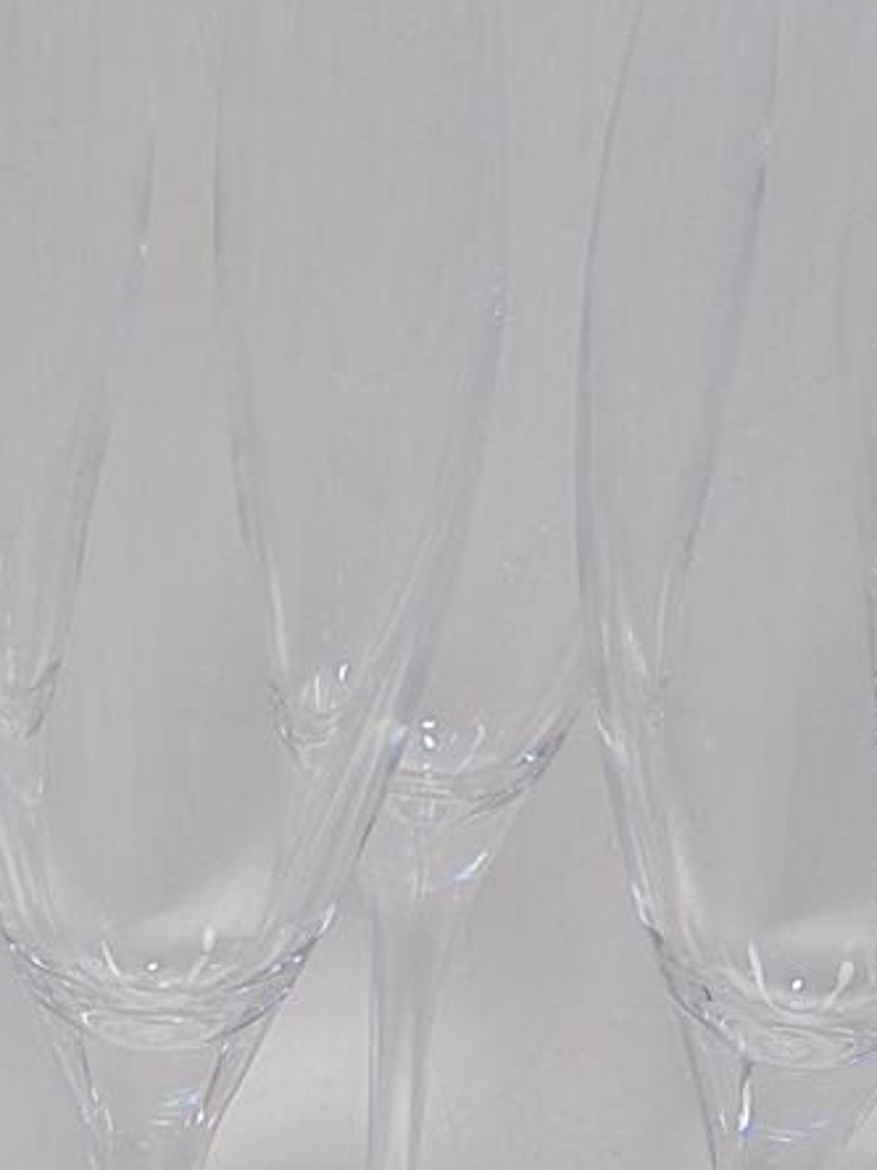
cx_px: 183
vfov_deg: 25.0
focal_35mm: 77
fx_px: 2601
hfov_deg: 19.0
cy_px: 904
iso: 100
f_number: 4.2
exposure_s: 1/50
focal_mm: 6.9
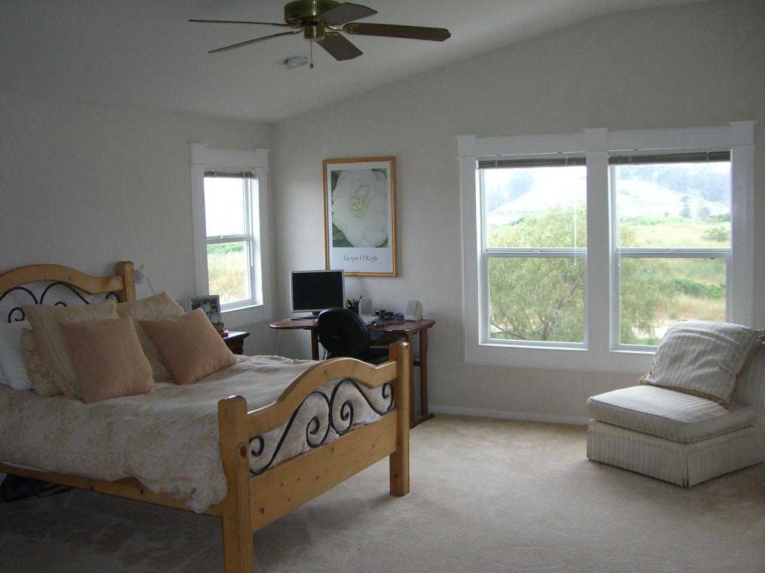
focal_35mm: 38
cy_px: 286
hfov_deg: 49.0
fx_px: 840
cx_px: 382
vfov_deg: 37.7
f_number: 2.7
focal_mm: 6.2
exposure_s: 1/200
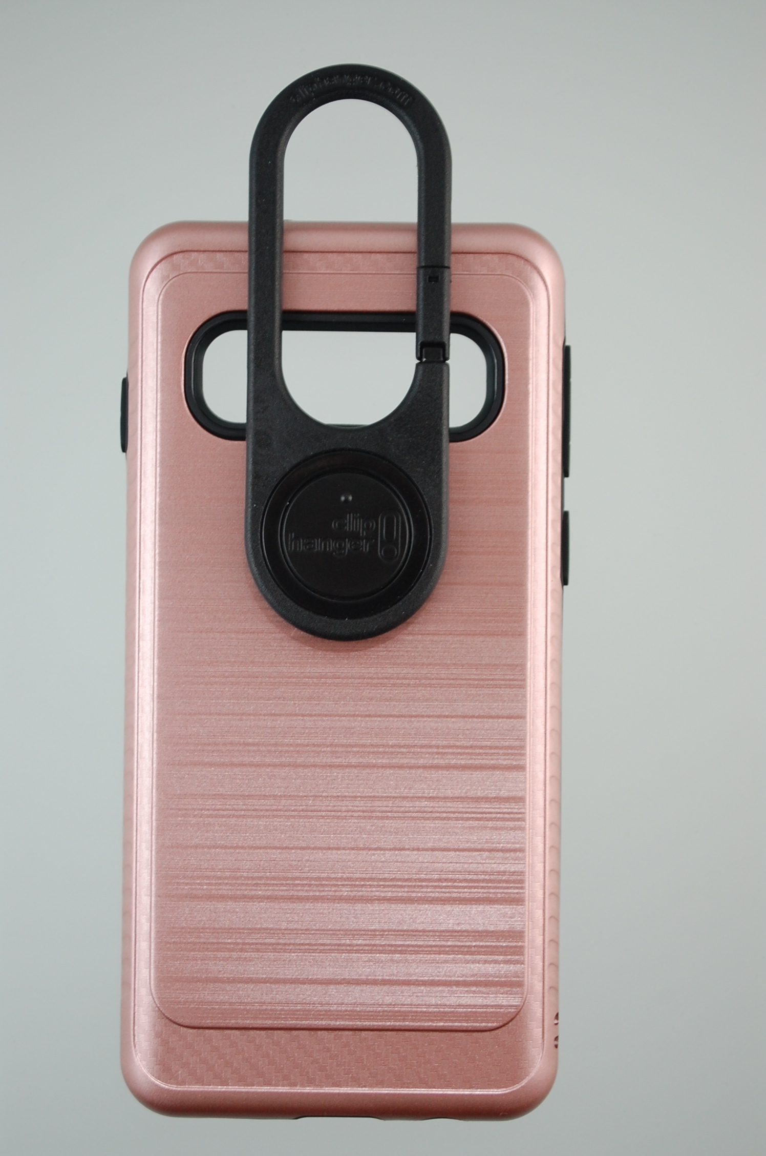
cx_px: 383
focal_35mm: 60
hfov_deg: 22.5
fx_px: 1922
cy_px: 578
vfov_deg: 33.5
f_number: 5.3
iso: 400
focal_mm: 40
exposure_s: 1/30
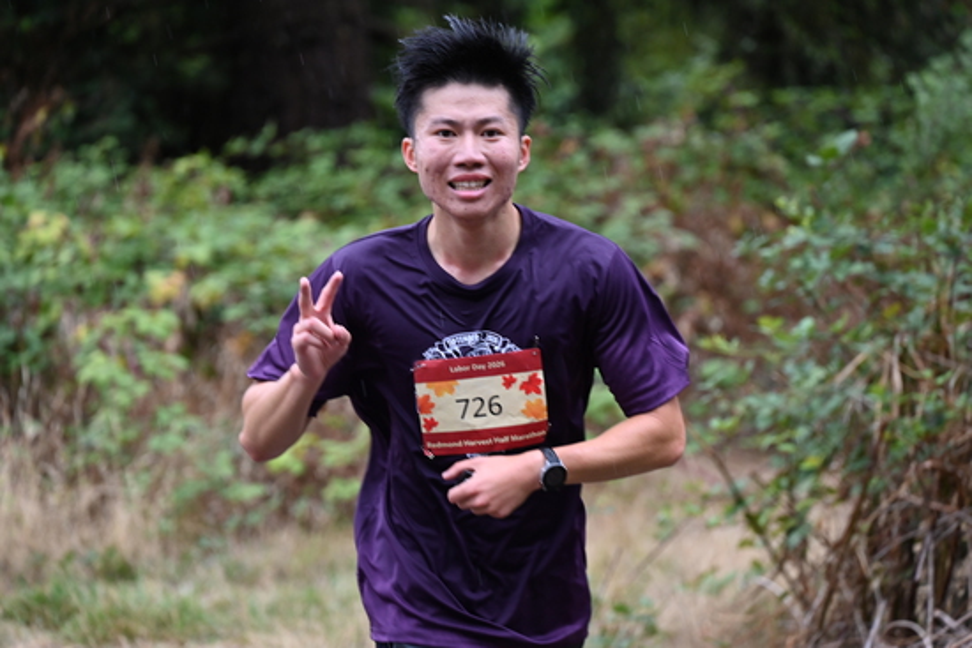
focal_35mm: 200
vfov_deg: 6.9
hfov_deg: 10.3
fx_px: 5401
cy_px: 324
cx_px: 486
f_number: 6.3
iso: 1000
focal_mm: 200
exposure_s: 1/250
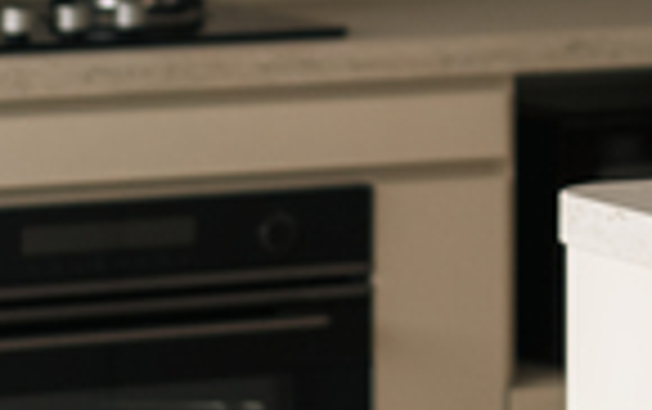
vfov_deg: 4.4
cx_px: 872
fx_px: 5284
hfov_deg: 7.0
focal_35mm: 297
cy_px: -374
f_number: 2
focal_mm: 55
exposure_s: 1/100
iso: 640
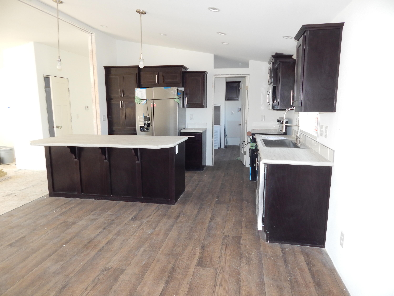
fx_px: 262
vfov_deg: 58.9
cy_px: 148
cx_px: 197
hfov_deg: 73.9
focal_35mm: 23
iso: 180
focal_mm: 4
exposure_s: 1/40
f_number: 3
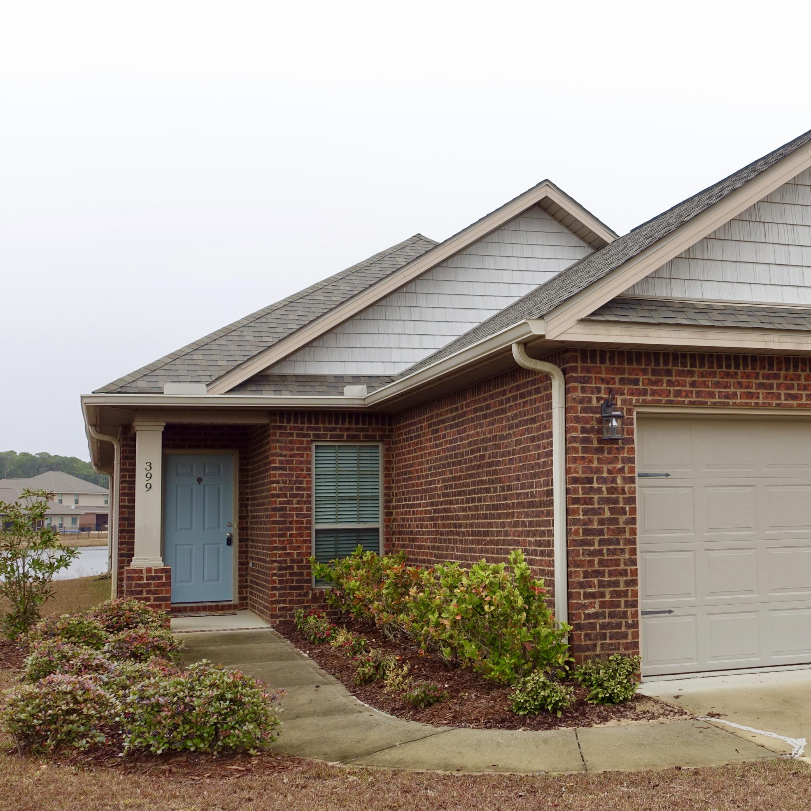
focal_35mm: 44
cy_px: 403
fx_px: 1166
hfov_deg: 37.4
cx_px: 612
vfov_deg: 38.3
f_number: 4
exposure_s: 1/400
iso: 125
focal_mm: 12.64
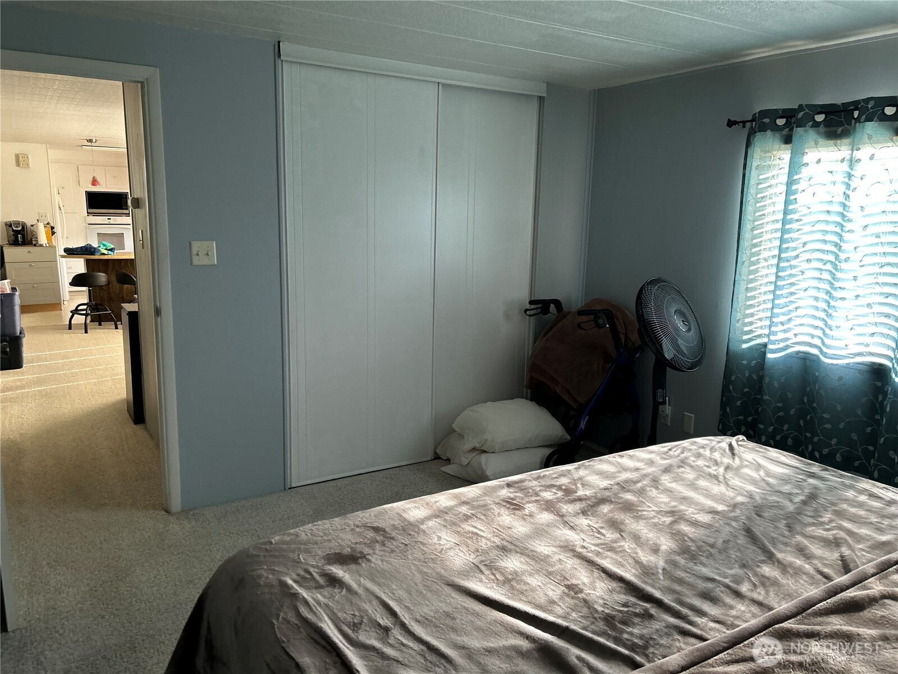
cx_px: 449
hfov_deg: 67.3
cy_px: 337
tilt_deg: -9.9
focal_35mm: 26
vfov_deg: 53.1
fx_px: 674
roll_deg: -0.9
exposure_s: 1/67
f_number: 1.5
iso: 125
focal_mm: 5.7
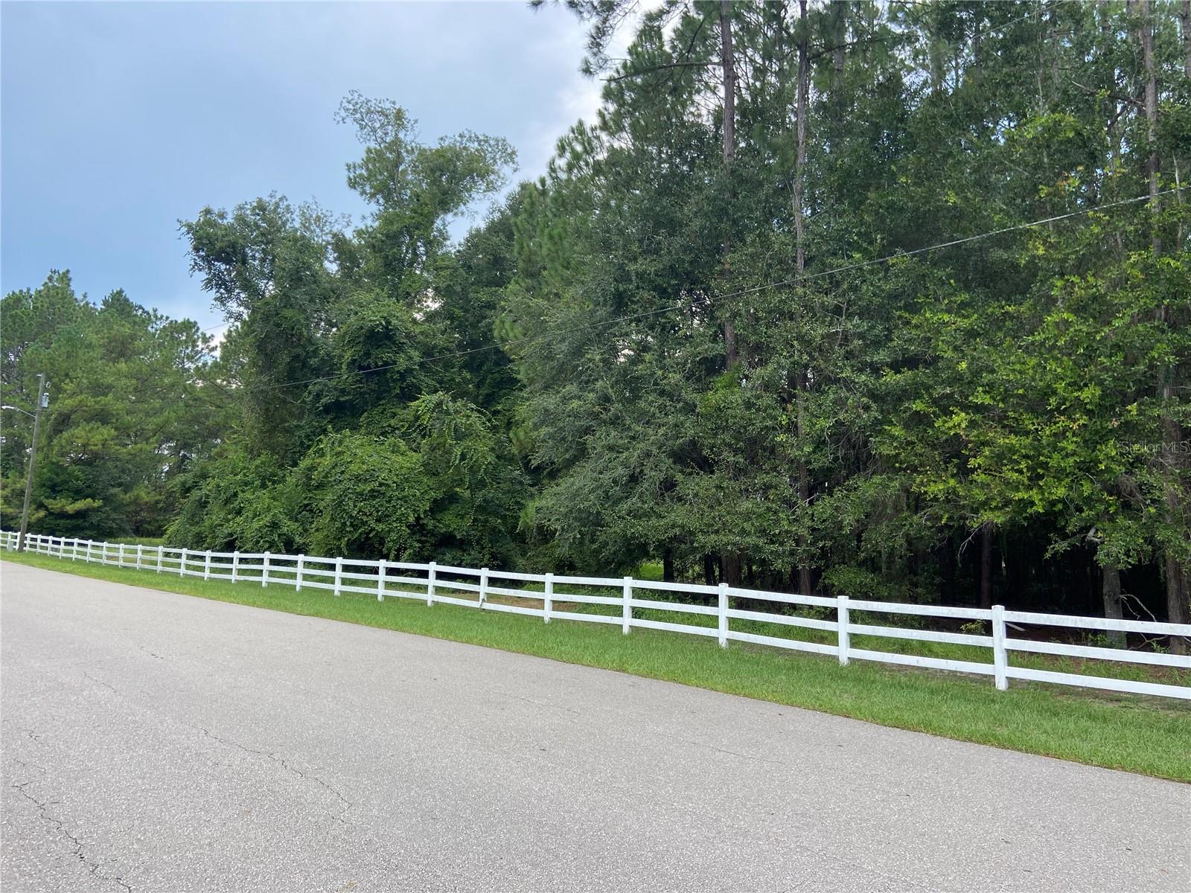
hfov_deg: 67.3
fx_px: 895
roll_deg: -1.4
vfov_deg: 53.1
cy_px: 446
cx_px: 596
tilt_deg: +7.7
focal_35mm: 26
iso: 32
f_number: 1.8
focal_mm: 4.25
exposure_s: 1/626
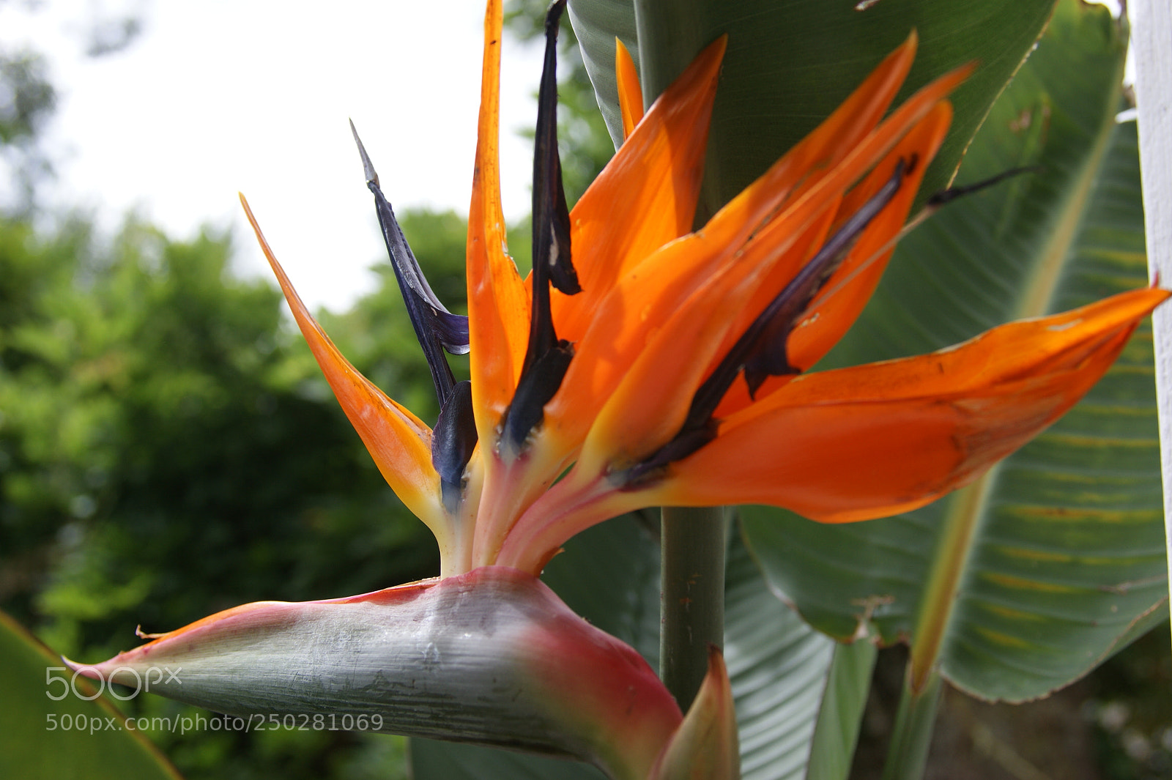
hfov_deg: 46.4
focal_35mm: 42
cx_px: 586
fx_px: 1367
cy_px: 390
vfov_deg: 31.9
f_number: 5.6
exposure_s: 1/250
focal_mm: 28
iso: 100
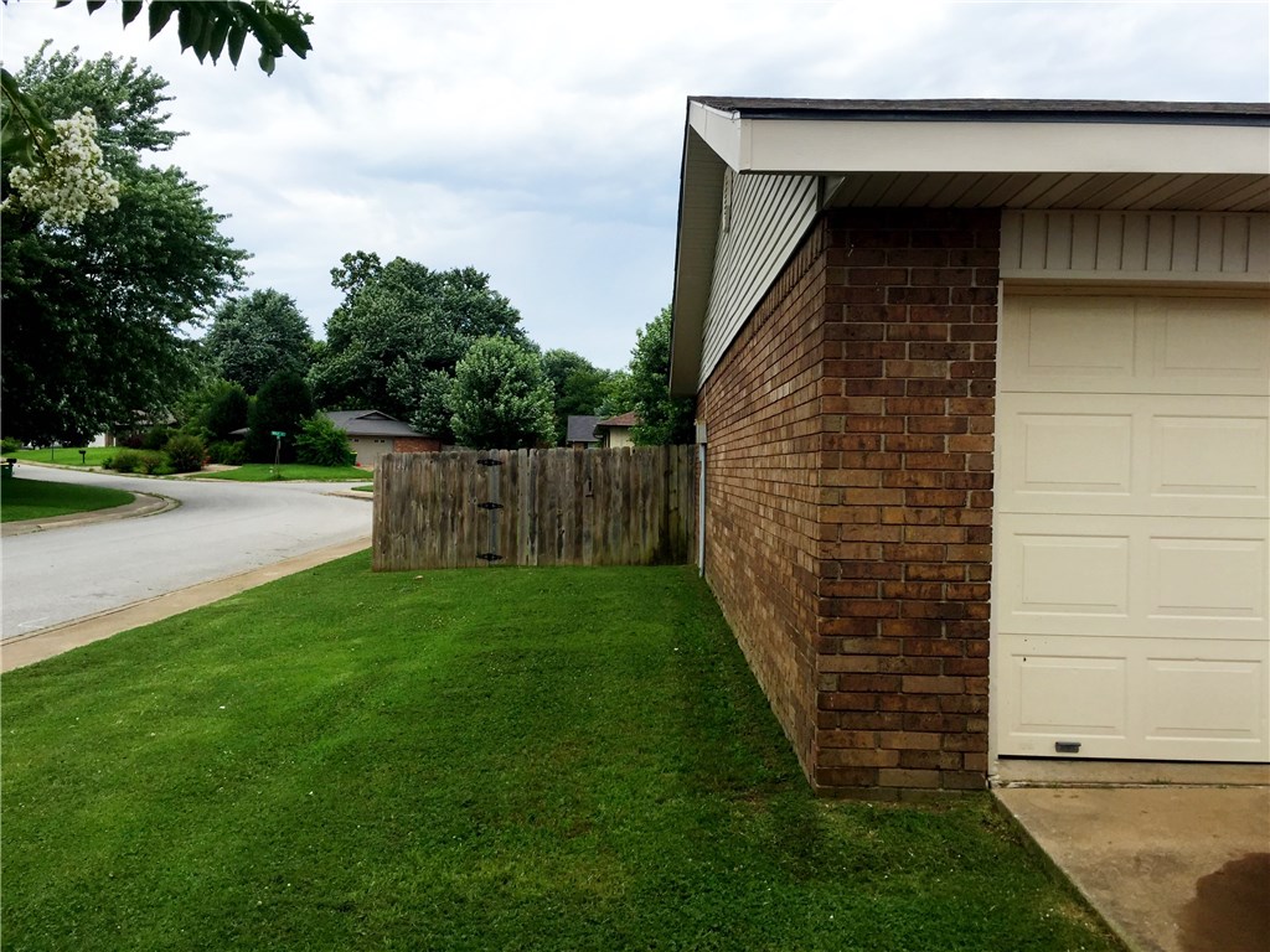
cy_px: 476
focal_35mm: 29
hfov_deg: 61.7
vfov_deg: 48.2
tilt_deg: -0.7
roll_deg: -2.3
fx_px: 1064
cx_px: 635
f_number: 2.2
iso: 32
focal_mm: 4.15
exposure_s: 1/1522
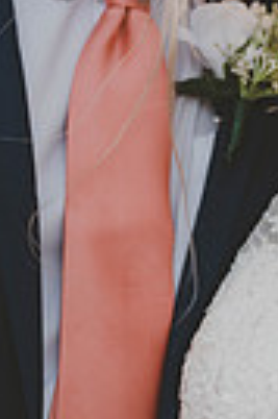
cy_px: 97
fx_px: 1800
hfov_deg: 8.8
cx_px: 311
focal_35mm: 155
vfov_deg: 13.2
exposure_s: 1/125
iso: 450
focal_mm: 46
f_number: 2.8
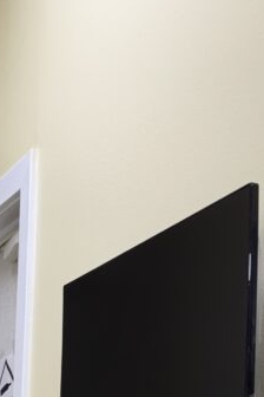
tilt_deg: -6.5
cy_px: 559
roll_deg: -0.5
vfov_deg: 22.8
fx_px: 836
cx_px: -127
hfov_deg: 16.4
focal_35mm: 76
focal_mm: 6.76
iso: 64
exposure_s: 1/120
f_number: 1.78
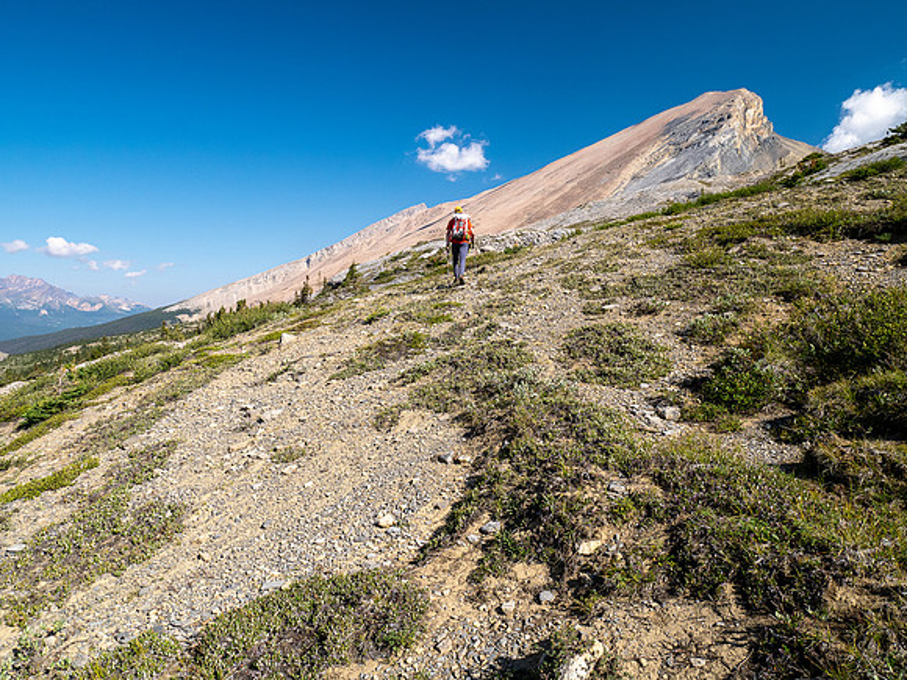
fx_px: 629
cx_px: 454
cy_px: 340
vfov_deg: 56.8
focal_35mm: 24
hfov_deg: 71.6
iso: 200
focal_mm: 12
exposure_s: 1/200
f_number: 8
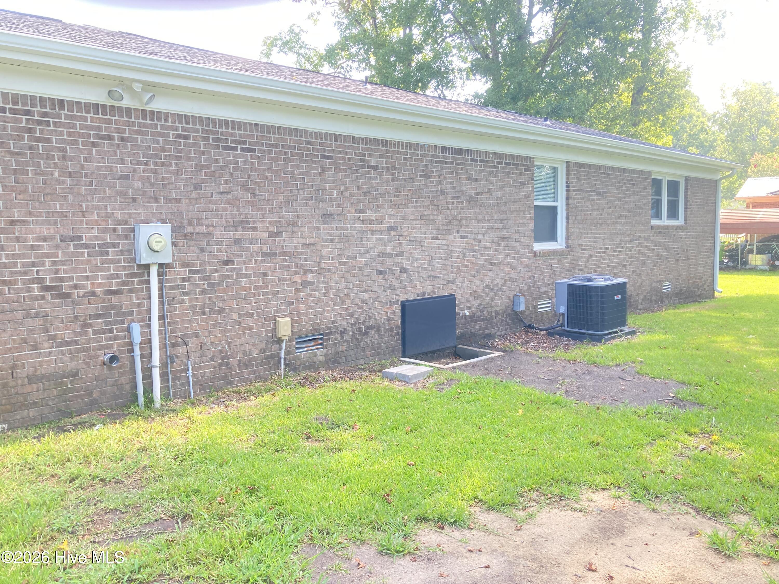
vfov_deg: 49.7
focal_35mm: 28
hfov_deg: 63.4
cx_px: 390
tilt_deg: -4.3
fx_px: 630
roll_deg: +1.0
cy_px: 292
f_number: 1.8
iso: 50
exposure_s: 1/121
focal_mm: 3.99
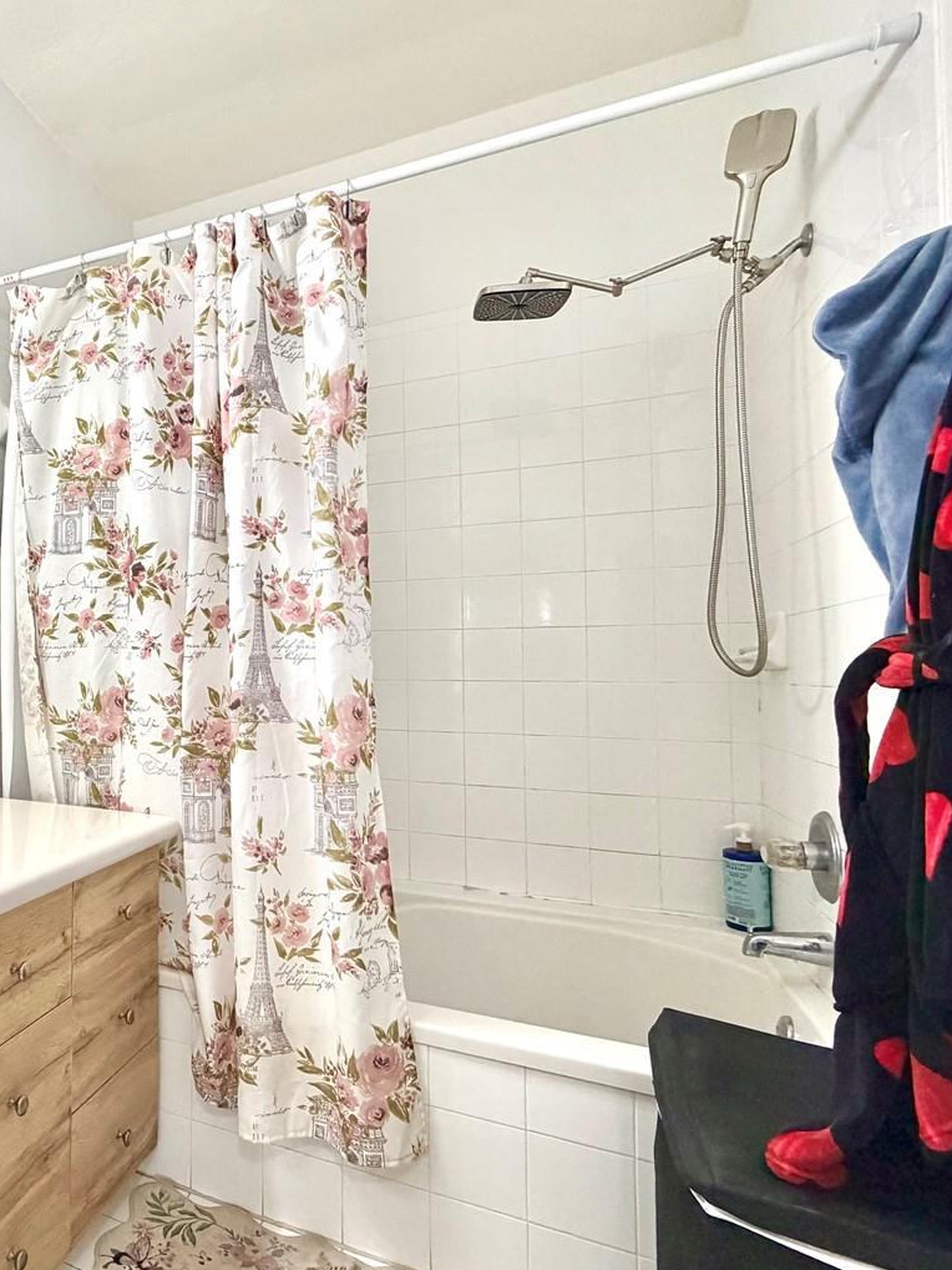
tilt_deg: +1.4
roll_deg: +0.1
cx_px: 62
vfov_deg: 76.4
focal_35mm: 22
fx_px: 806
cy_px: 646
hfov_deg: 52.2
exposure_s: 1/120
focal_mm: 2.22
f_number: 2.2
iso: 250
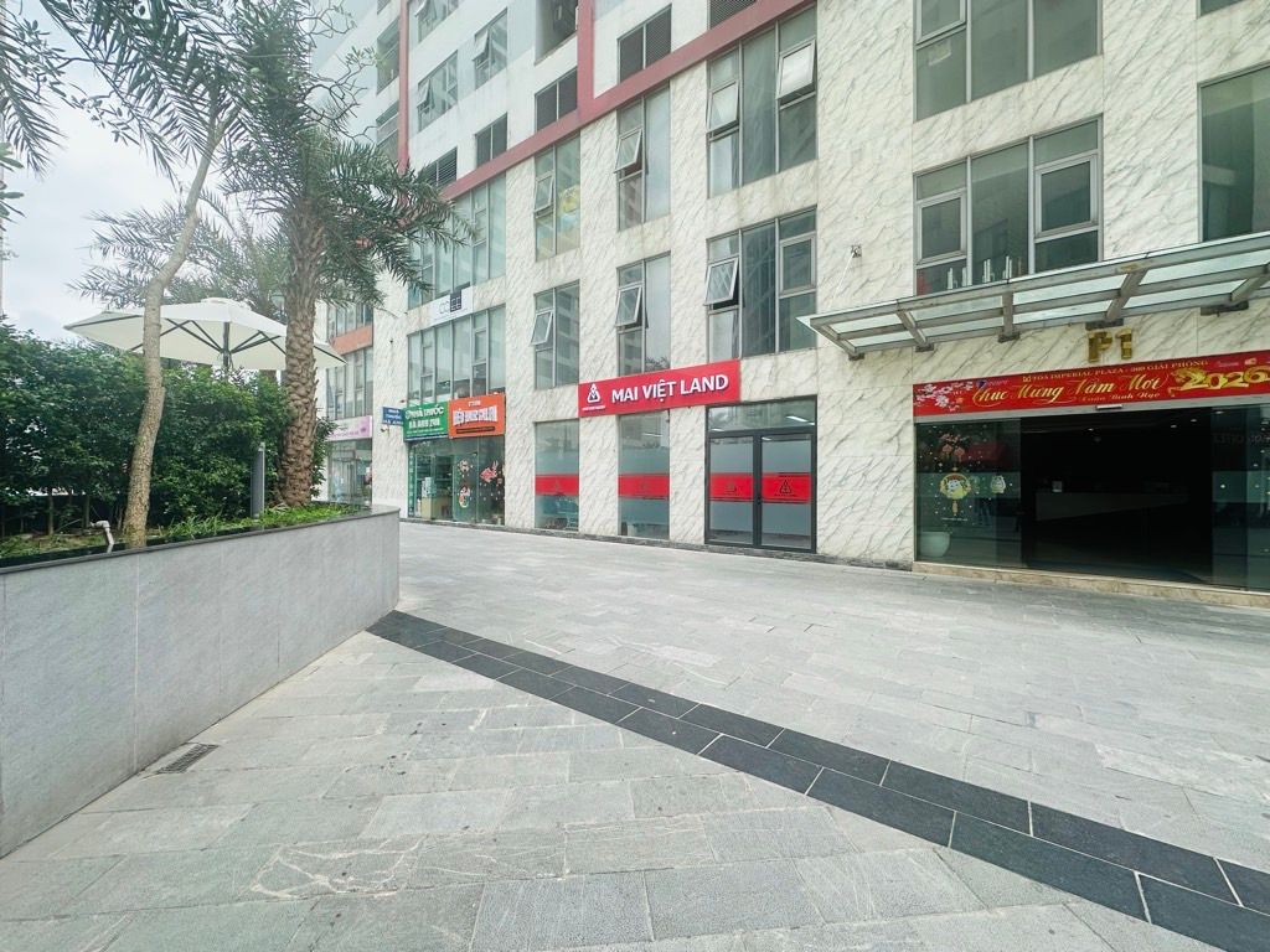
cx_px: 635
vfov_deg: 85.7
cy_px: 476
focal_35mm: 14
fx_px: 514
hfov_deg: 102.1
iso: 40
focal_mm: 2.22
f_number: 2.2
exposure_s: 1/401
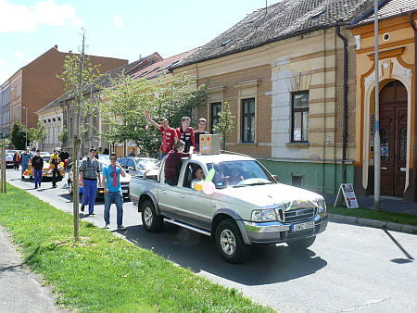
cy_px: 156
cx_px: 208
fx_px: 422
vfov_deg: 40.7
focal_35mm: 35
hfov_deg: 52.6
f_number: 5
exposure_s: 1/250
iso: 100
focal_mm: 7.4
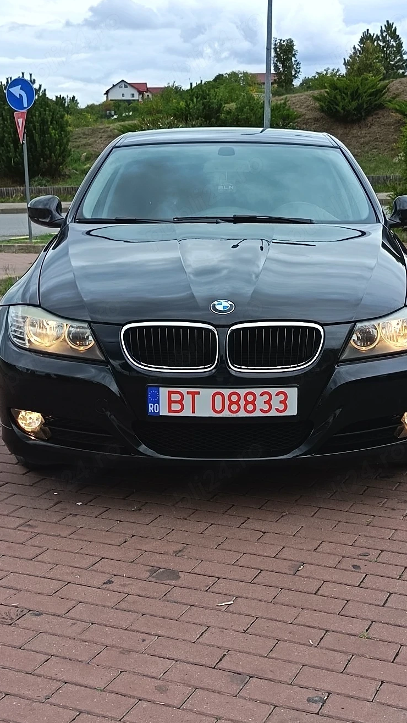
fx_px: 1017
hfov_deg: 22.6
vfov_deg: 39.2
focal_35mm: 53
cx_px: 240
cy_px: 365
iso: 100
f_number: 1.75
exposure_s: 1/196
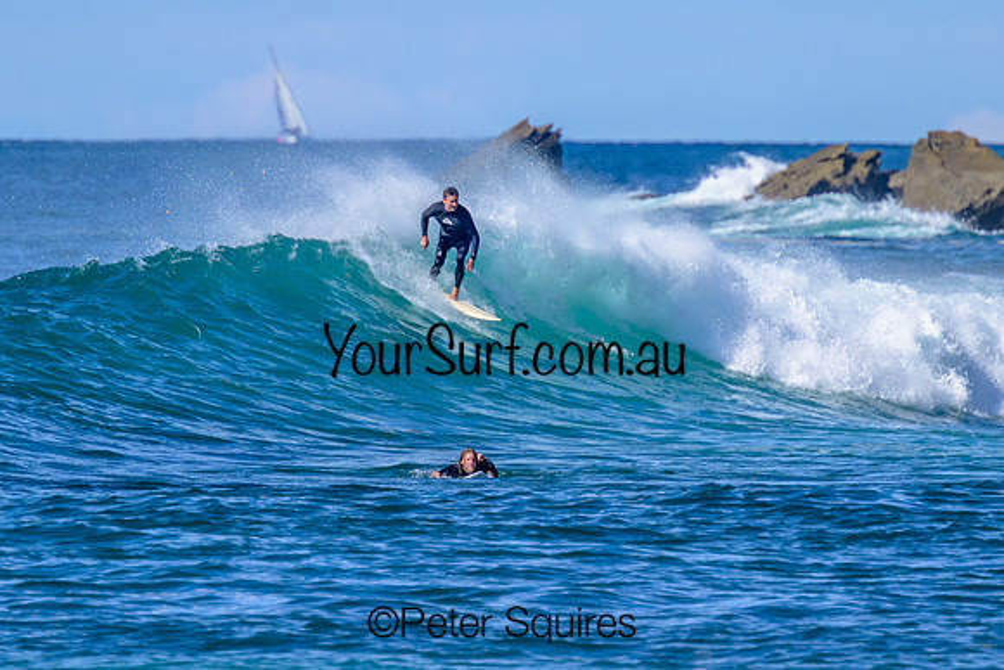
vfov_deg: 1.3
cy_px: 239
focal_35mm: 1099
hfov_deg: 1.9
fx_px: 30647
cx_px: 476
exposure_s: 1/2000
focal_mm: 800
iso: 800
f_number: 11
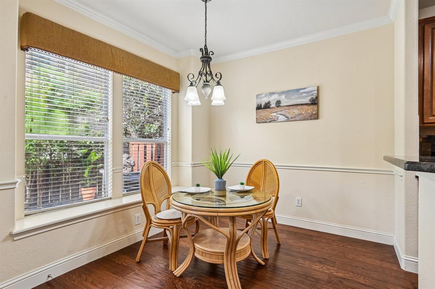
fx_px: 229
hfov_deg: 86.9
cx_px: 218
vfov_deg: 64.5
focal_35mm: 19
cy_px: 144
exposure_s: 1/40
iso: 400
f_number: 8
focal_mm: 19
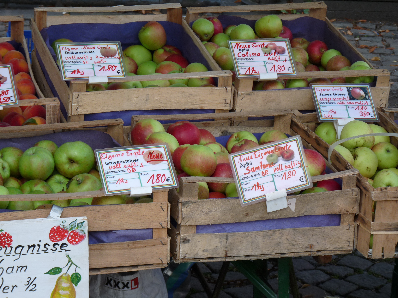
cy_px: 149
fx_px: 1587
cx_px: 199
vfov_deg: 10.7
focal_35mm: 138
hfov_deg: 14.3
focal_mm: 24.5
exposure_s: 1/160
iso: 100
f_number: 4
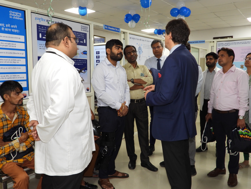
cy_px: 94
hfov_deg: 60.0
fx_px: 218
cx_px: 126
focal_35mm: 30
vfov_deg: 46.8
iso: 200
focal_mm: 5.4
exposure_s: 1/30
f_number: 3.2
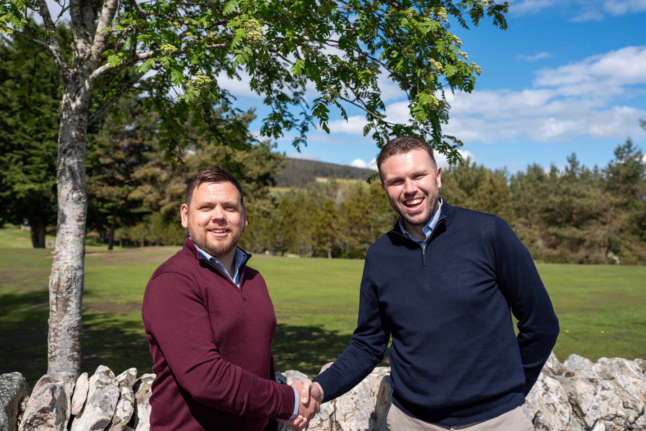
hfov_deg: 54.4
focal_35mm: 35
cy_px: 216
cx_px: 323
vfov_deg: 37.9
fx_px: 628
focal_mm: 35
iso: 100
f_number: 4.5
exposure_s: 1/1000
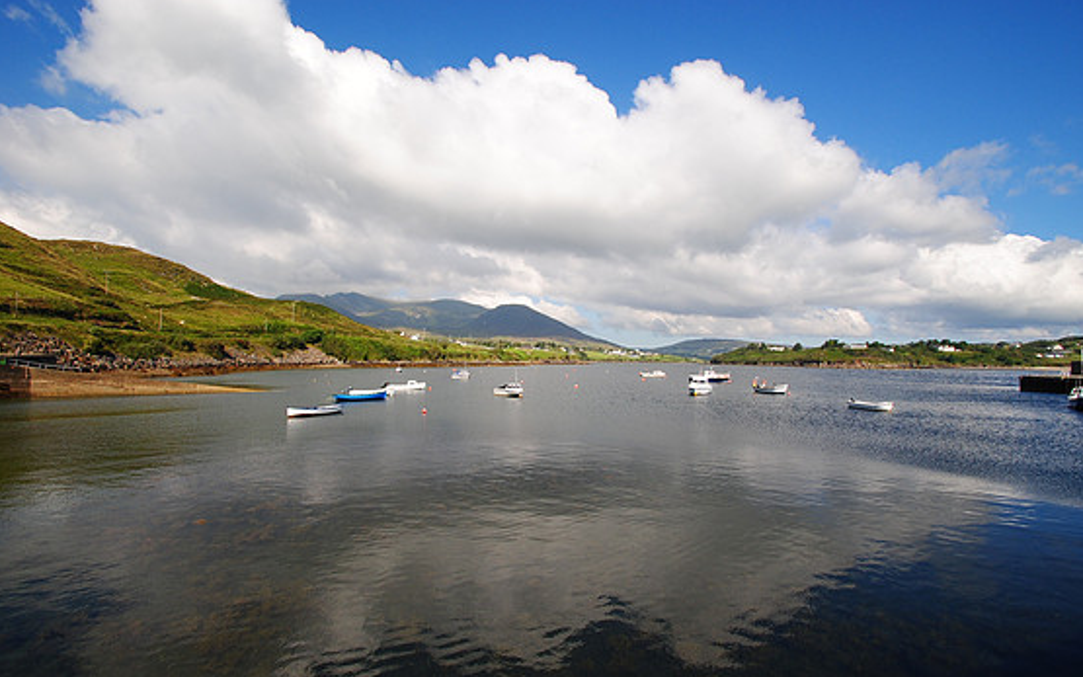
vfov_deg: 71.2
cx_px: 560
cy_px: 357
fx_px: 472
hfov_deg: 97.8
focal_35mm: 16
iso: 160
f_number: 10
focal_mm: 10
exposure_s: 1/250
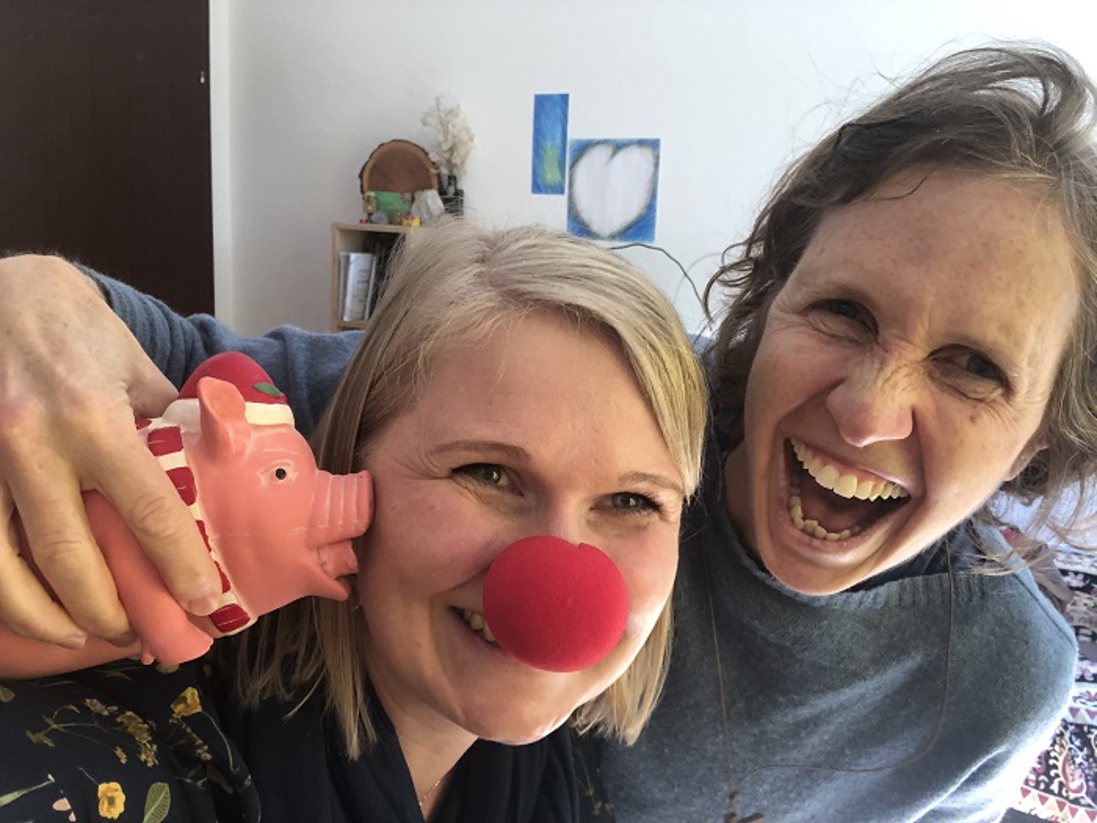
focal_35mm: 32
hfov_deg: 56.8
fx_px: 1014
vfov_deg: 44.2
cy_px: 412
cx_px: 548
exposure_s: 1/120
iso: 160
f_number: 2.2
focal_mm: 2.87
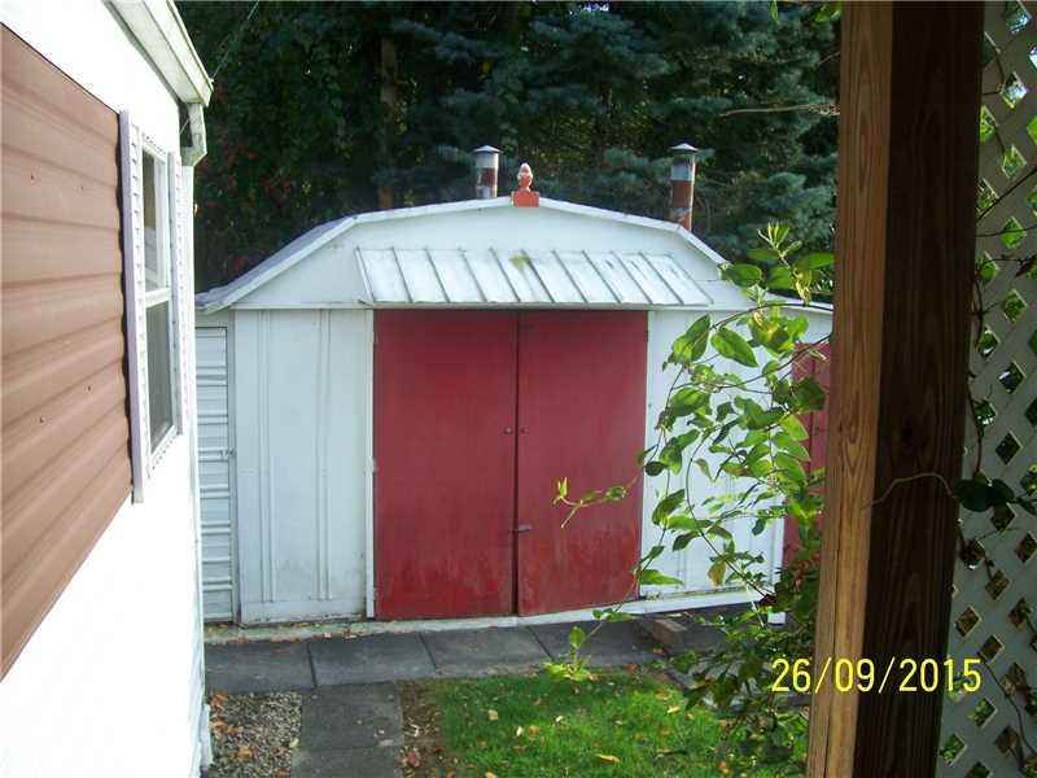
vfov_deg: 41.8
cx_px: 518
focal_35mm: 34
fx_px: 1019
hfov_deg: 54.0
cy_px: 389
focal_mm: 5.6
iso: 80
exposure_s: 1/200
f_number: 2.7
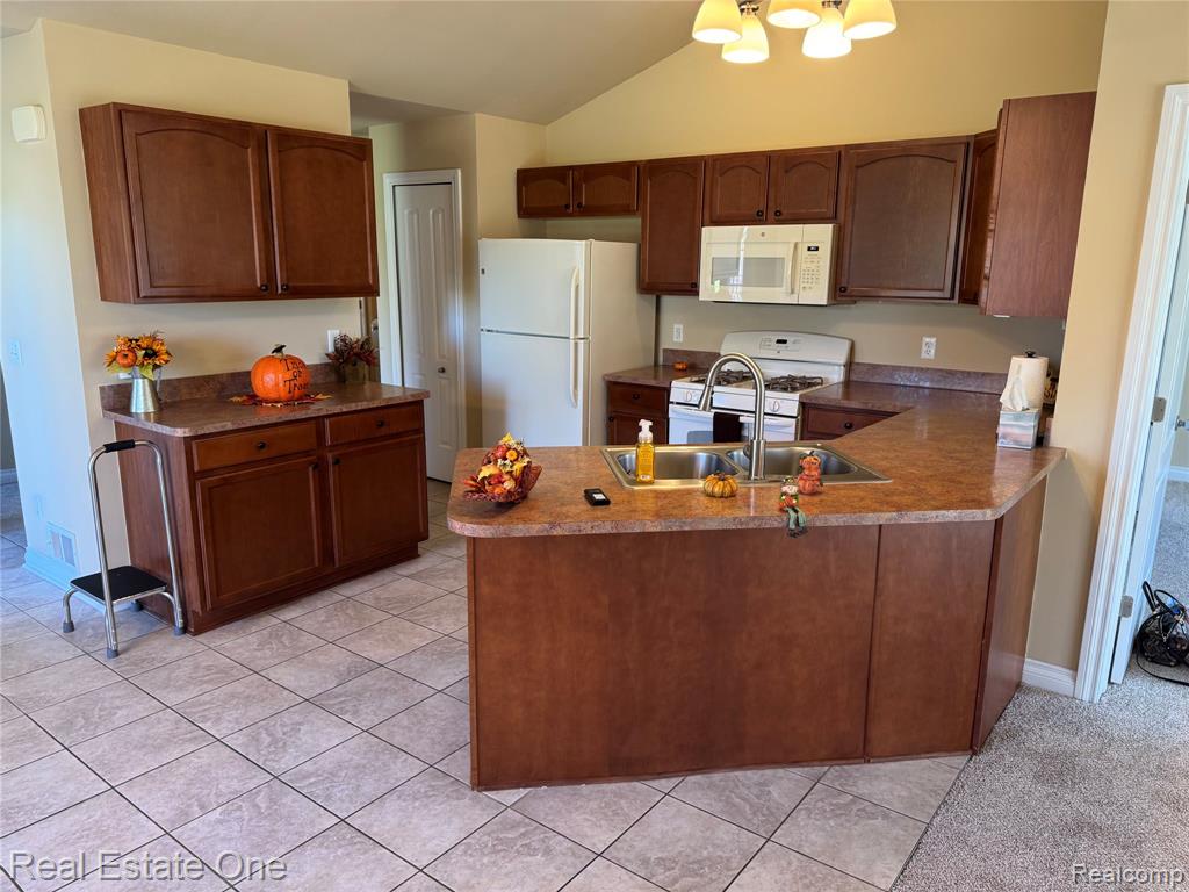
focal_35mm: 24
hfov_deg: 71.6
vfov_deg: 56.8
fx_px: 824
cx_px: 594
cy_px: 446
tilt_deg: -13.8
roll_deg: +0.6
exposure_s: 1/60
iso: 160
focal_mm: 6.76
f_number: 1.78
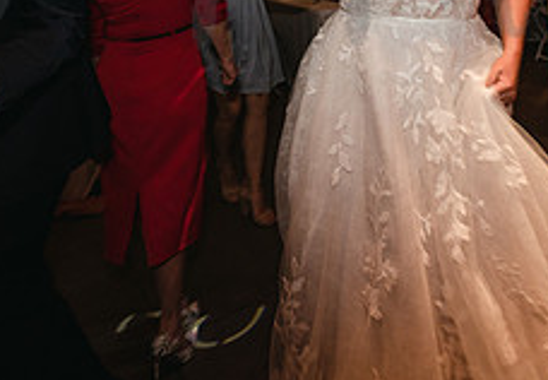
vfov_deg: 30.5
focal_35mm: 38
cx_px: 470
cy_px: -76
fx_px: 586
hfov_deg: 46.3
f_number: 4.5
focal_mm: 14
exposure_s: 1/60
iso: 1000
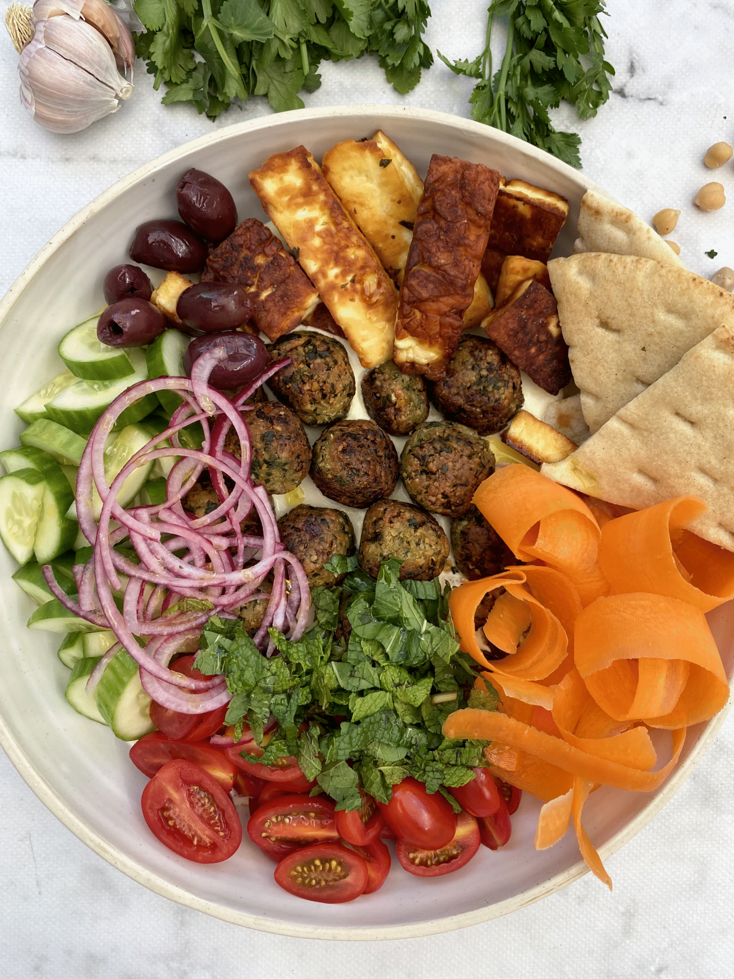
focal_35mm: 26
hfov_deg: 53.1
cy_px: 490
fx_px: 735
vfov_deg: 67.3
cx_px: 367
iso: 32
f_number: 1.8
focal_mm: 4.25
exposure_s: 1/154
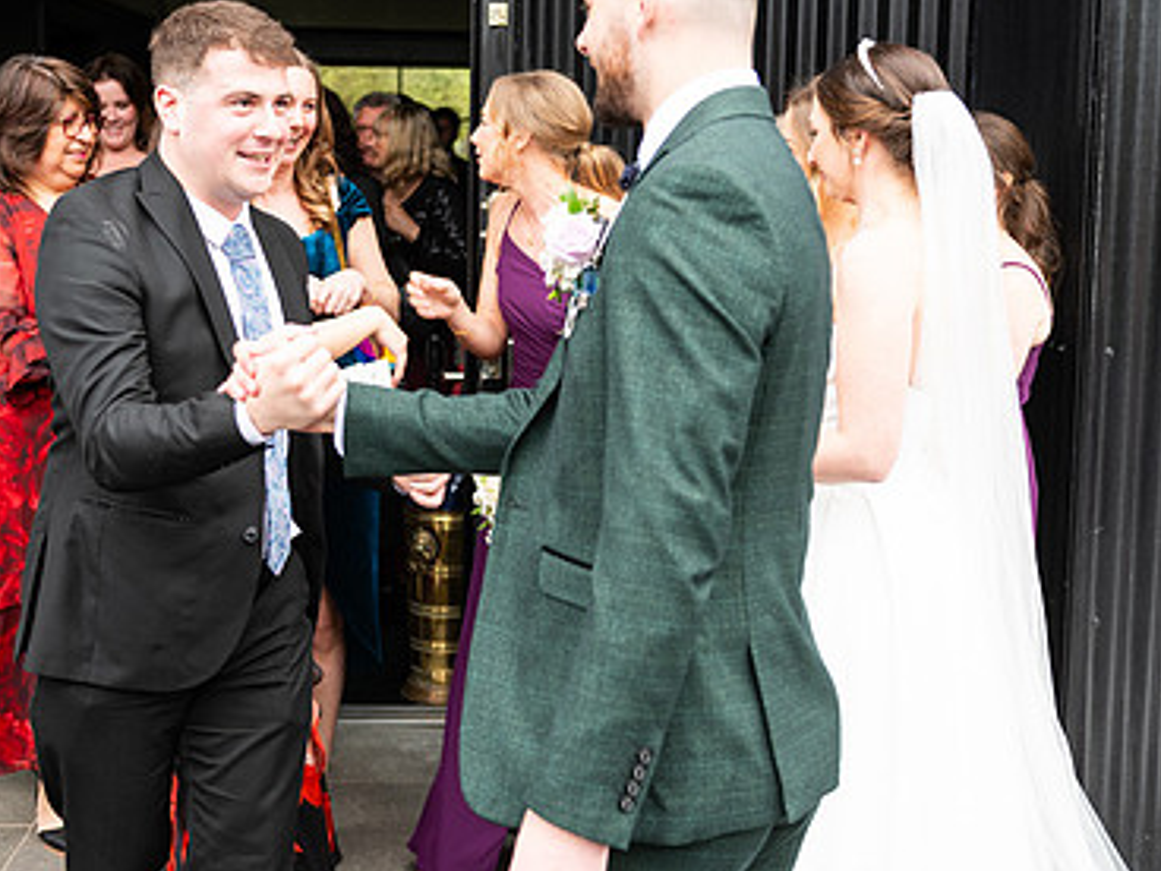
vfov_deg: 27.5
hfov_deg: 36.2
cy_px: 352
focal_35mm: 53
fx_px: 1778
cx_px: 555
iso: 160
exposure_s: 1/200
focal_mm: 35
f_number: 3.5
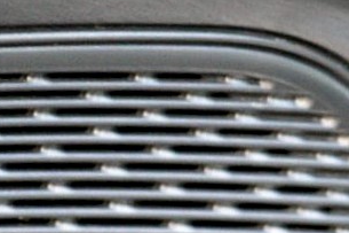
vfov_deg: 3.1
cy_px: 325
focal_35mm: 440
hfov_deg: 4.7
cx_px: -168
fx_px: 4260
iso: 800
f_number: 5.6
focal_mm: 55
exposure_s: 1/13
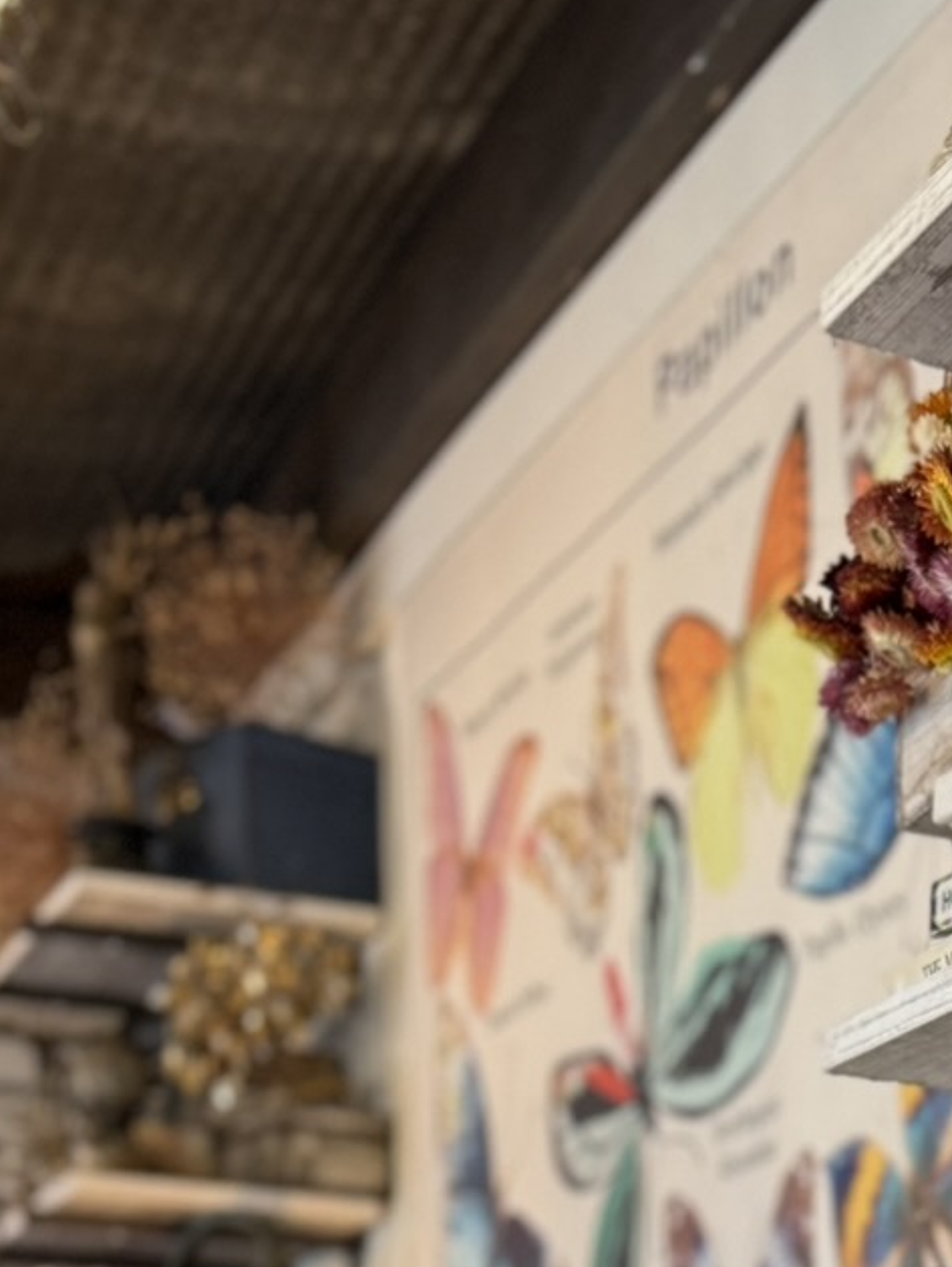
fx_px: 2858
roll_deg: -0.5
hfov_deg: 17.0
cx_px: 1461
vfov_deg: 21.8
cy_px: 1772
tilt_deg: -0.4
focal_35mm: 78
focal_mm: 6.76
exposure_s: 1/120
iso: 200
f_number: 1.78
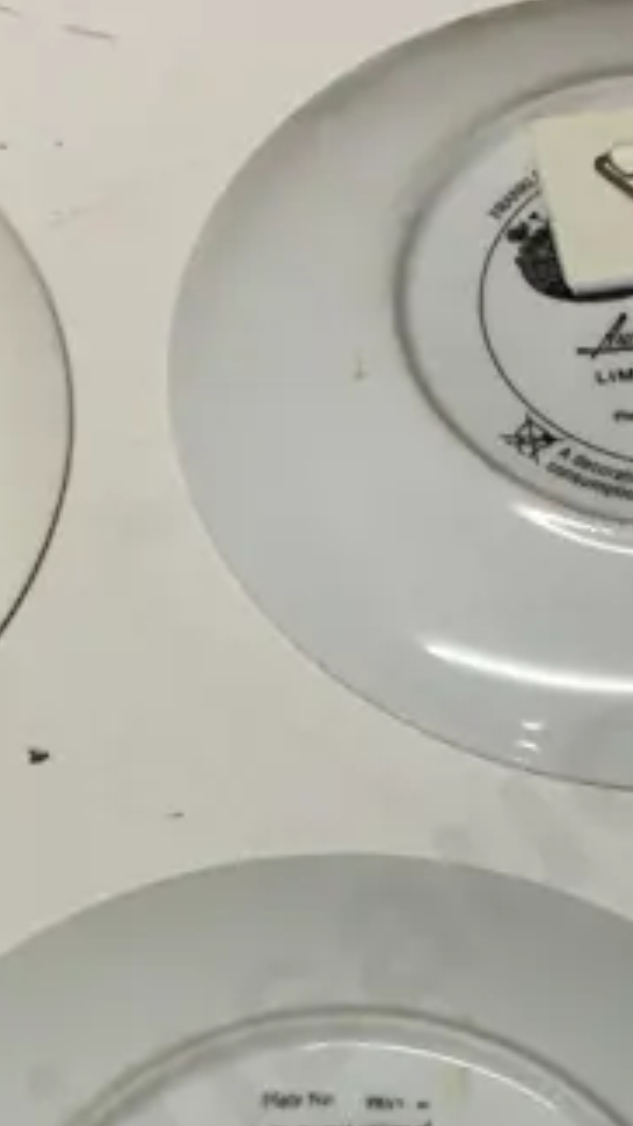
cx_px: 257
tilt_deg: -61.2
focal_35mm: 100
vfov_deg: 20.9
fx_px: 2987
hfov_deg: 12.1
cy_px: 1043
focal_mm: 4.15
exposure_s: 1/33
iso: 25
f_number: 2.2
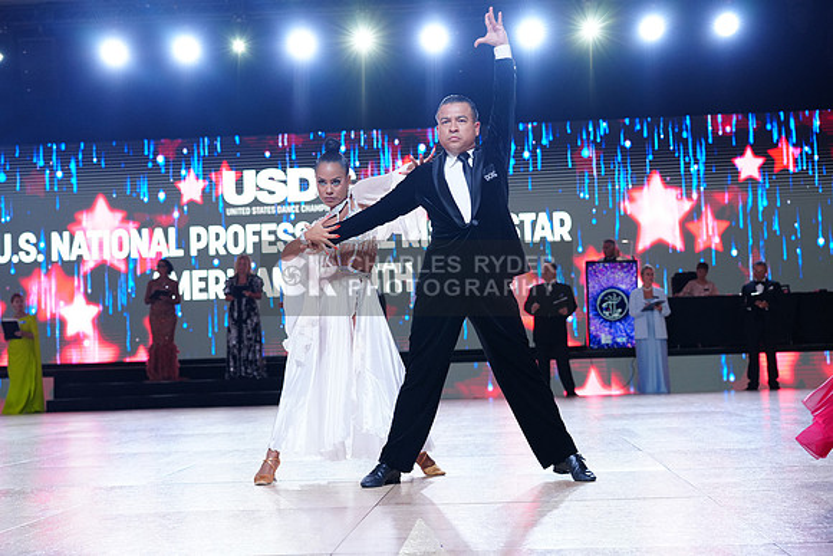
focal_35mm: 54
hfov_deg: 36.9
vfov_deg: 25.1
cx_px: 416
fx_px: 1250
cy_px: 278
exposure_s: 1/500
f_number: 4
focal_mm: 54
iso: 1250
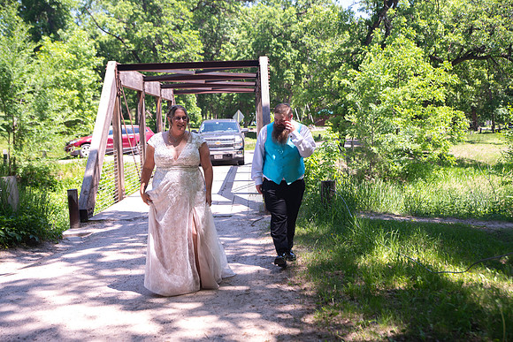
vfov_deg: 31.9
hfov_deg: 46.4
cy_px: 171
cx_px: 256
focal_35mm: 42
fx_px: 599
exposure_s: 1/125
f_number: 3.5
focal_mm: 42
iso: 31
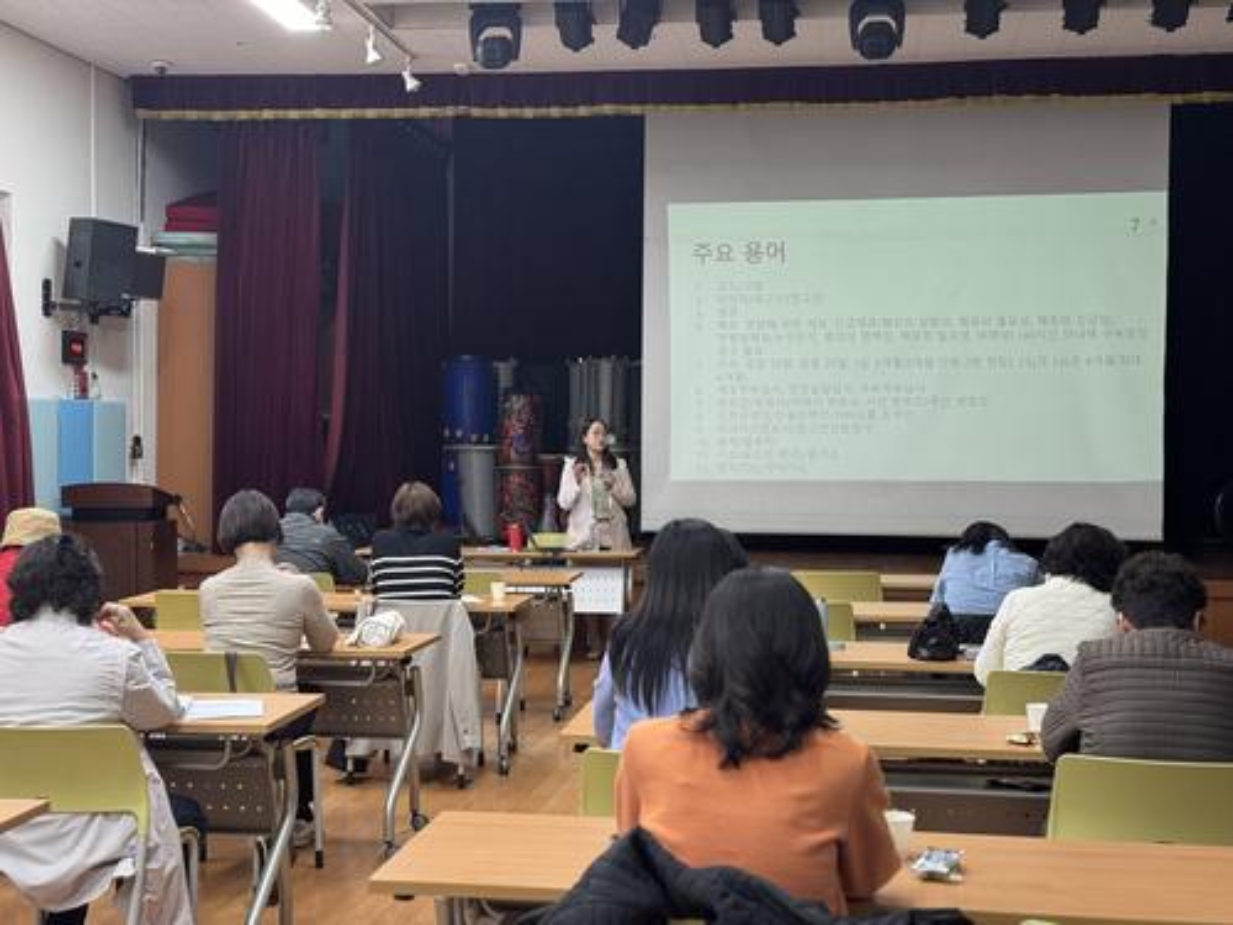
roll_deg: -0.4
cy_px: 462
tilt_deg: -0.8
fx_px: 1710
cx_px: 616
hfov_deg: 39.7
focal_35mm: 48
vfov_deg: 30.3
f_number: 1.78
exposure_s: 1/58
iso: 250
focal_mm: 6.76
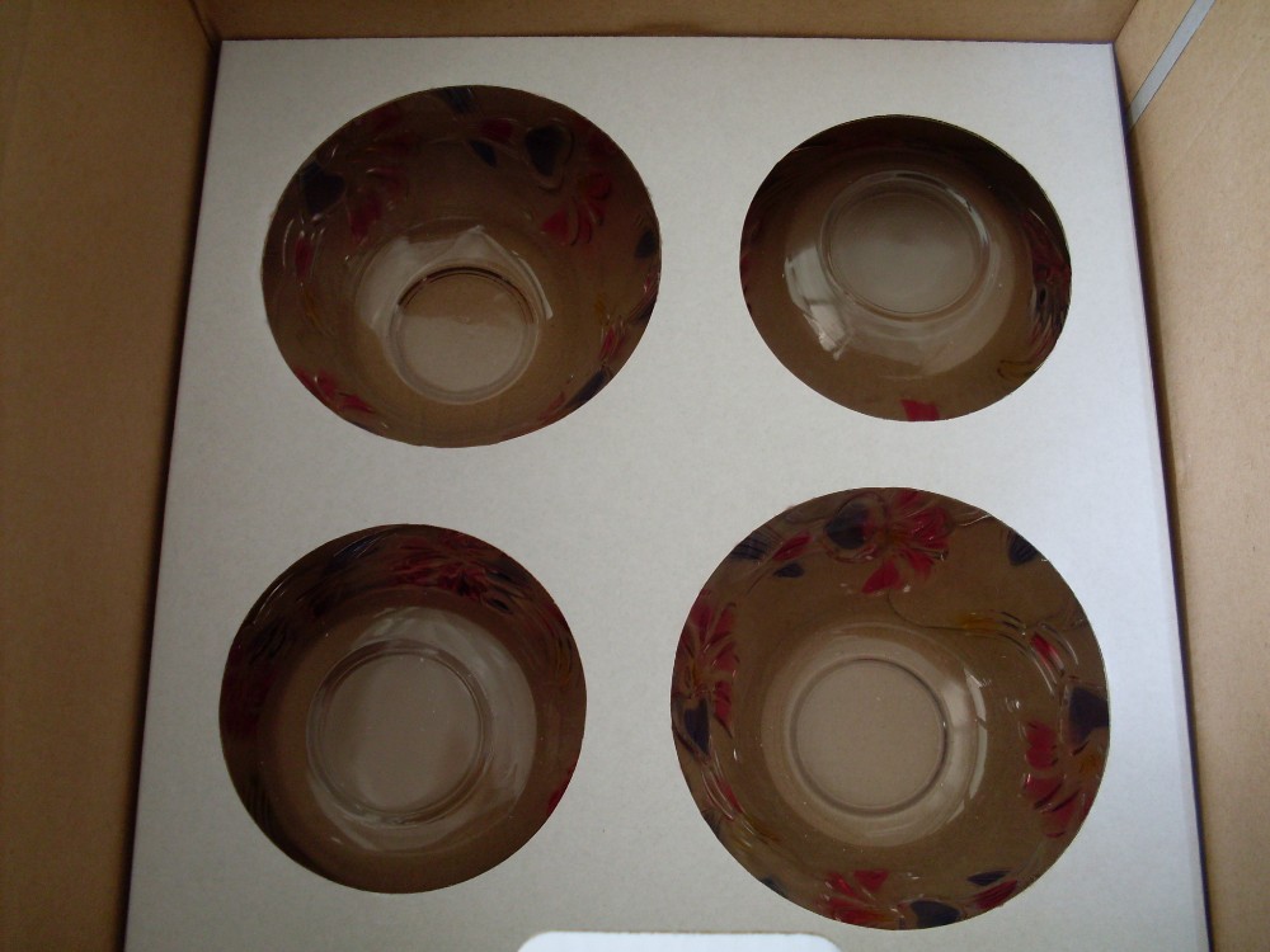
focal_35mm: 38
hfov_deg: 49.0
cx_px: 635
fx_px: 1394
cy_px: 476
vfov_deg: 37.7
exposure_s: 1/60
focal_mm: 6.3
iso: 100
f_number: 2.8
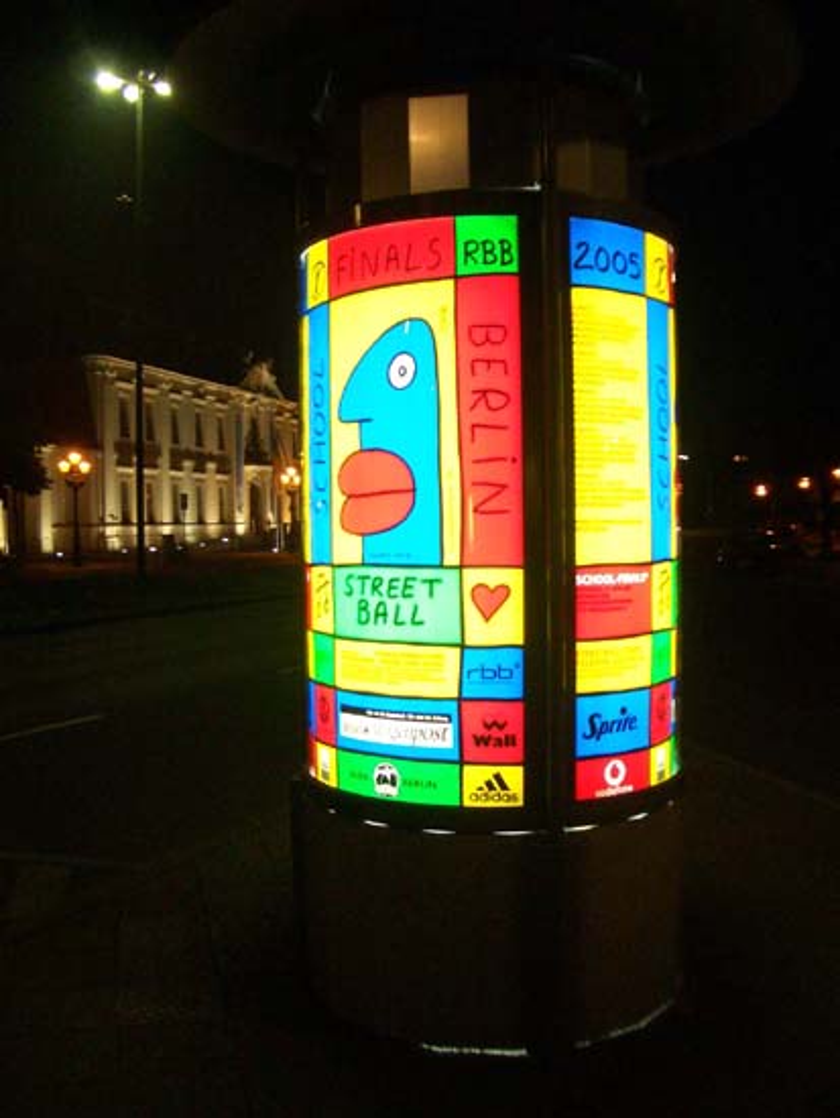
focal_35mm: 35
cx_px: 420
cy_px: 559
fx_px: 1132
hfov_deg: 40.7
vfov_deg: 52.6
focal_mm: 5.8
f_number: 2.6
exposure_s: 1/13
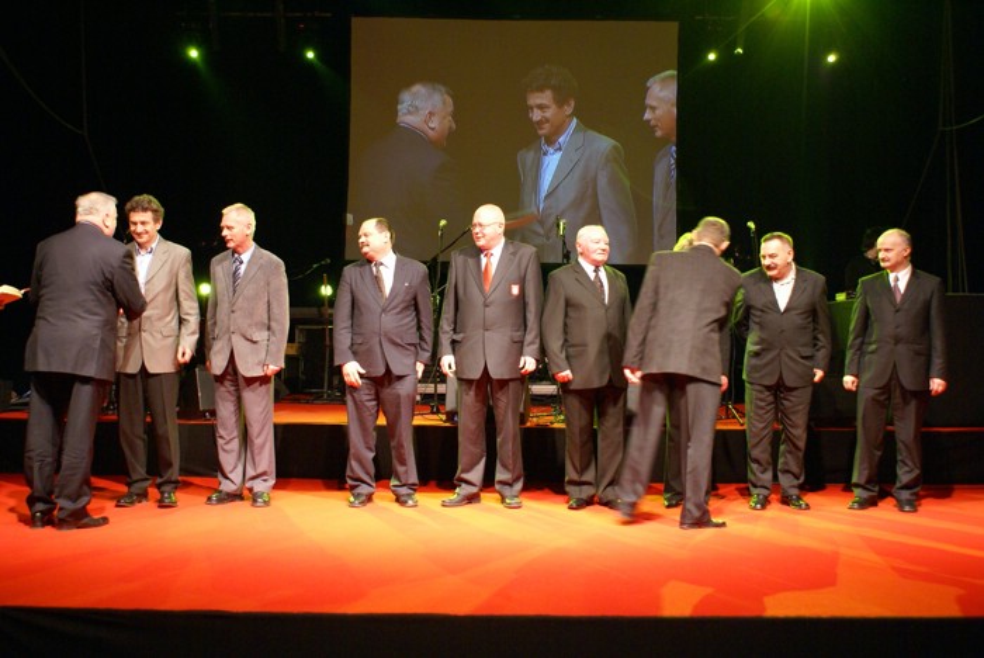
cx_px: 492
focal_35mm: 39
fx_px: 1067
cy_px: 329
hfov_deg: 49.5
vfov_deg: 34.3
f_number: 4.5
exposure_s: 1/25
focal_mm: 26
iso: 800
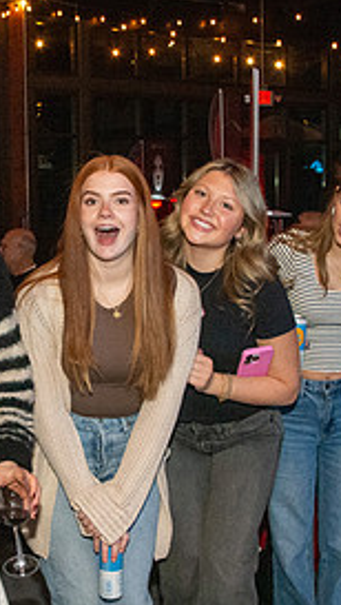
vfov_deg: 34.9
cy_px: 314
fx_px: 962
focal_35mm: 60
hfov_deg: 19.8
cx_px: 42
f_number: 8
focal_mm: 18
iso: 4000
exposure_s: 1/100
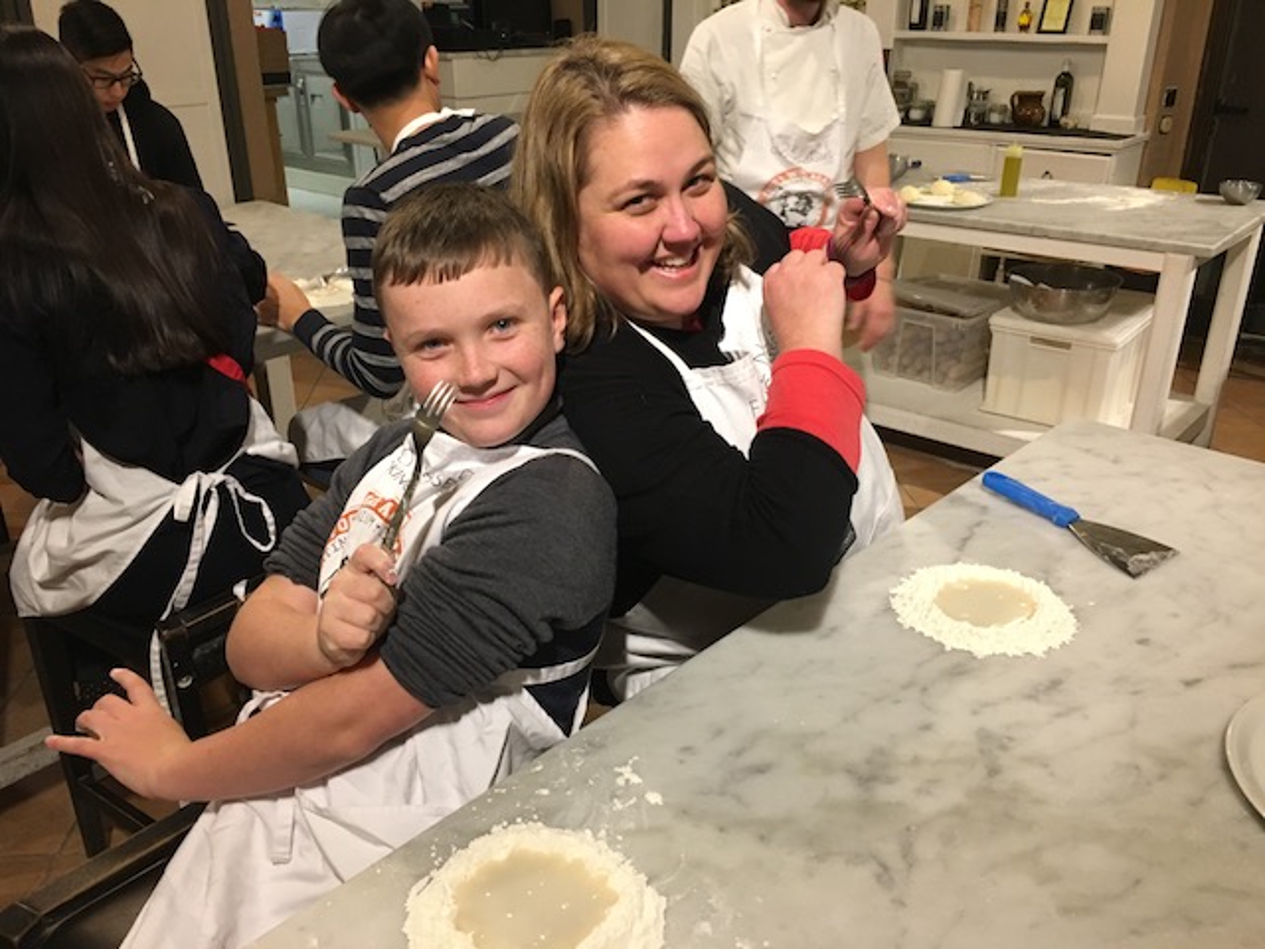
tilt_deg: -24.8
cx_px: 632
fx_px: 1060
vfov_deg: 48.2
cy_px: 474
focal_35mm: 29
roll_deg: -0.6
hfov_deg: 61.7
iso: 200
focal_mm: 4.15
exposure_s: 1/33
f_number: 2.2
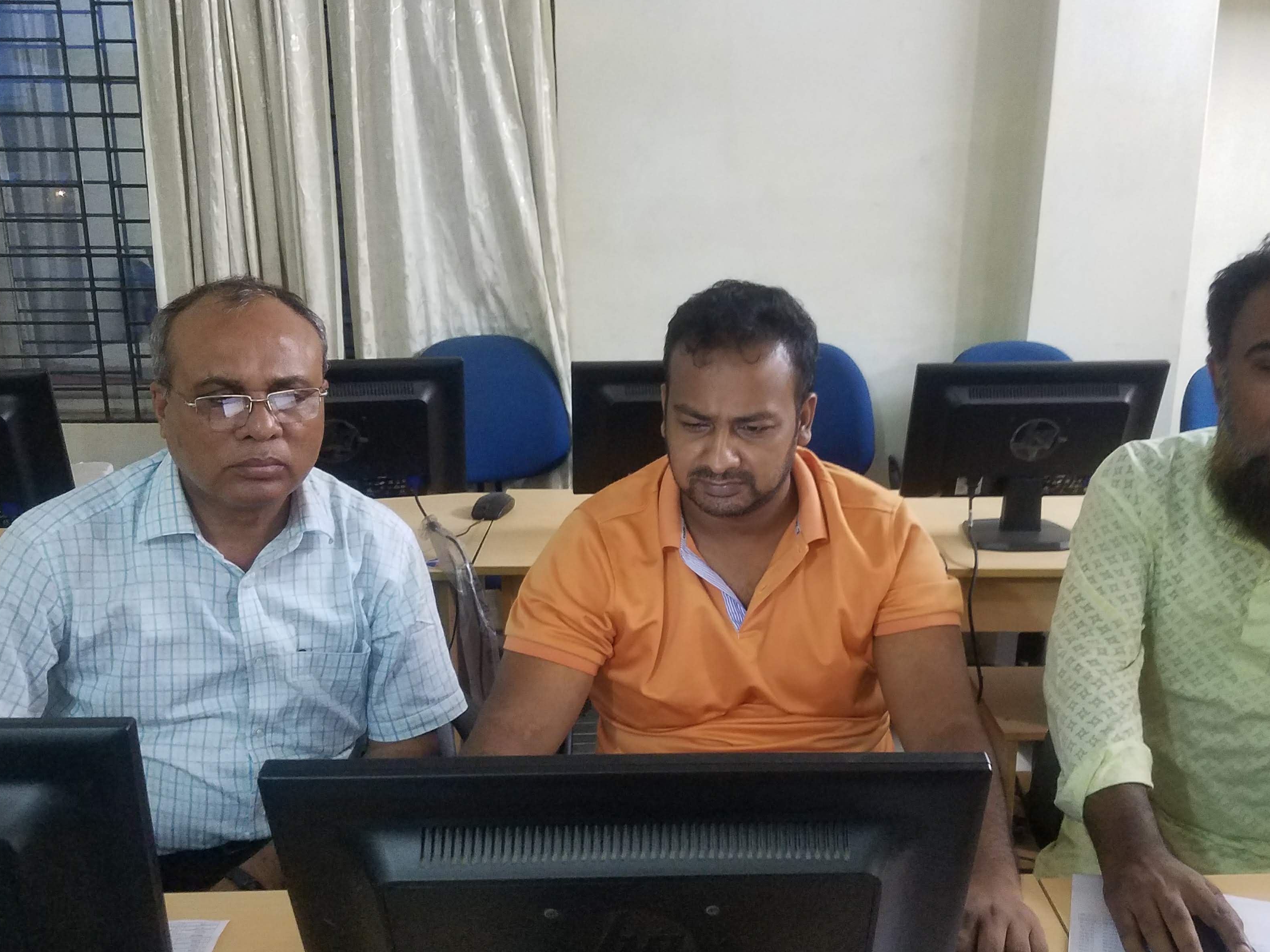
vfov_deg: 42.9
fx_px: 1211
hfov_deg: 55.0
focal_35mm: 33
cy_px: 483
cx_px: 749
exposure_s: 1/13
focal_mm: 4.2
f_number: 1.7
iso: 200
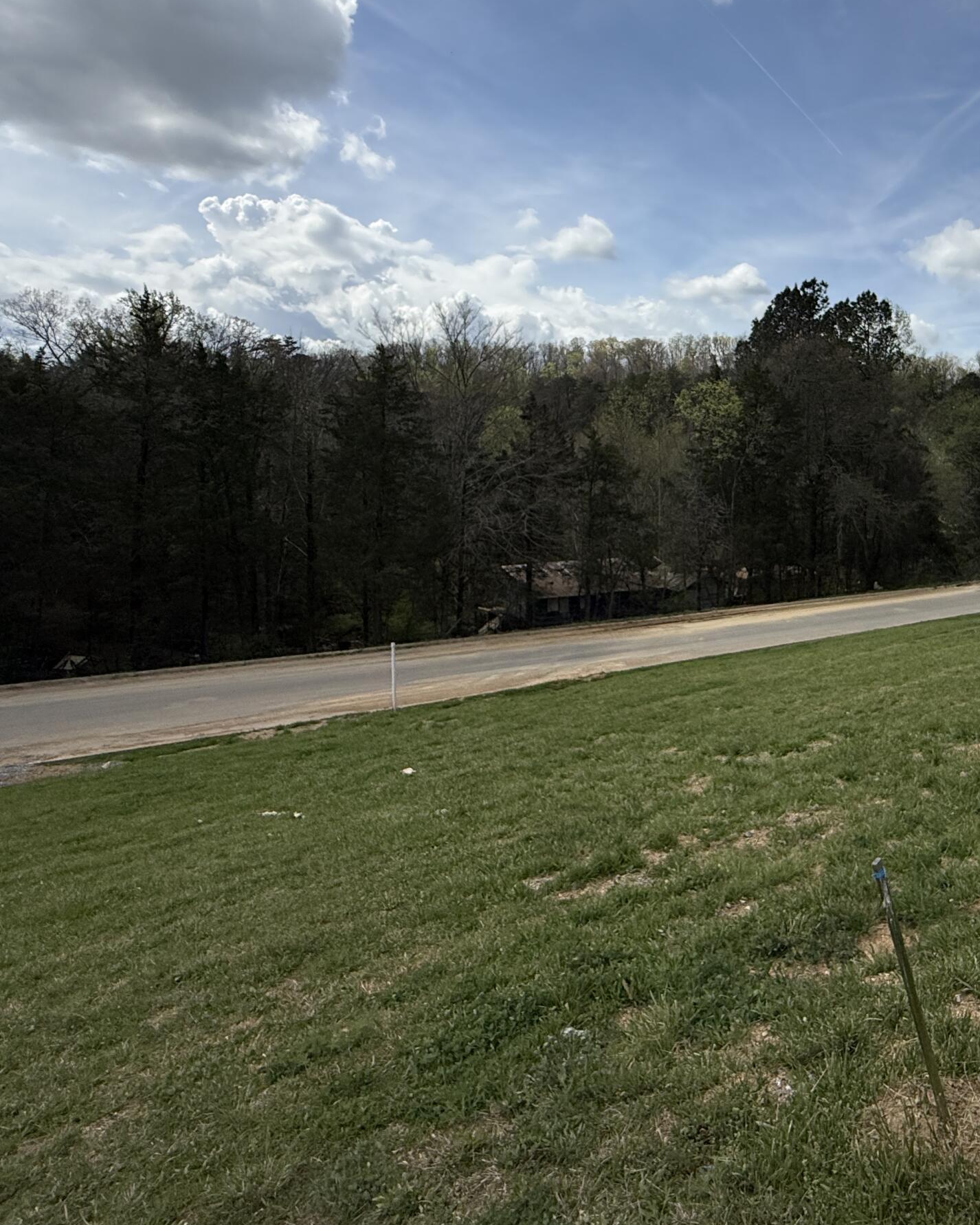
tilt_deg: -1.7
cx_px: 756
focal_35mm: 23
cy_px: 472
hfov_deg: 57.2
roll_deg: -1.7
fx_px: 834
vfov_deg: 71.6
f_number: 2.2
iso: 50
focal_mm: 2.22
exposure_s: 1/5618
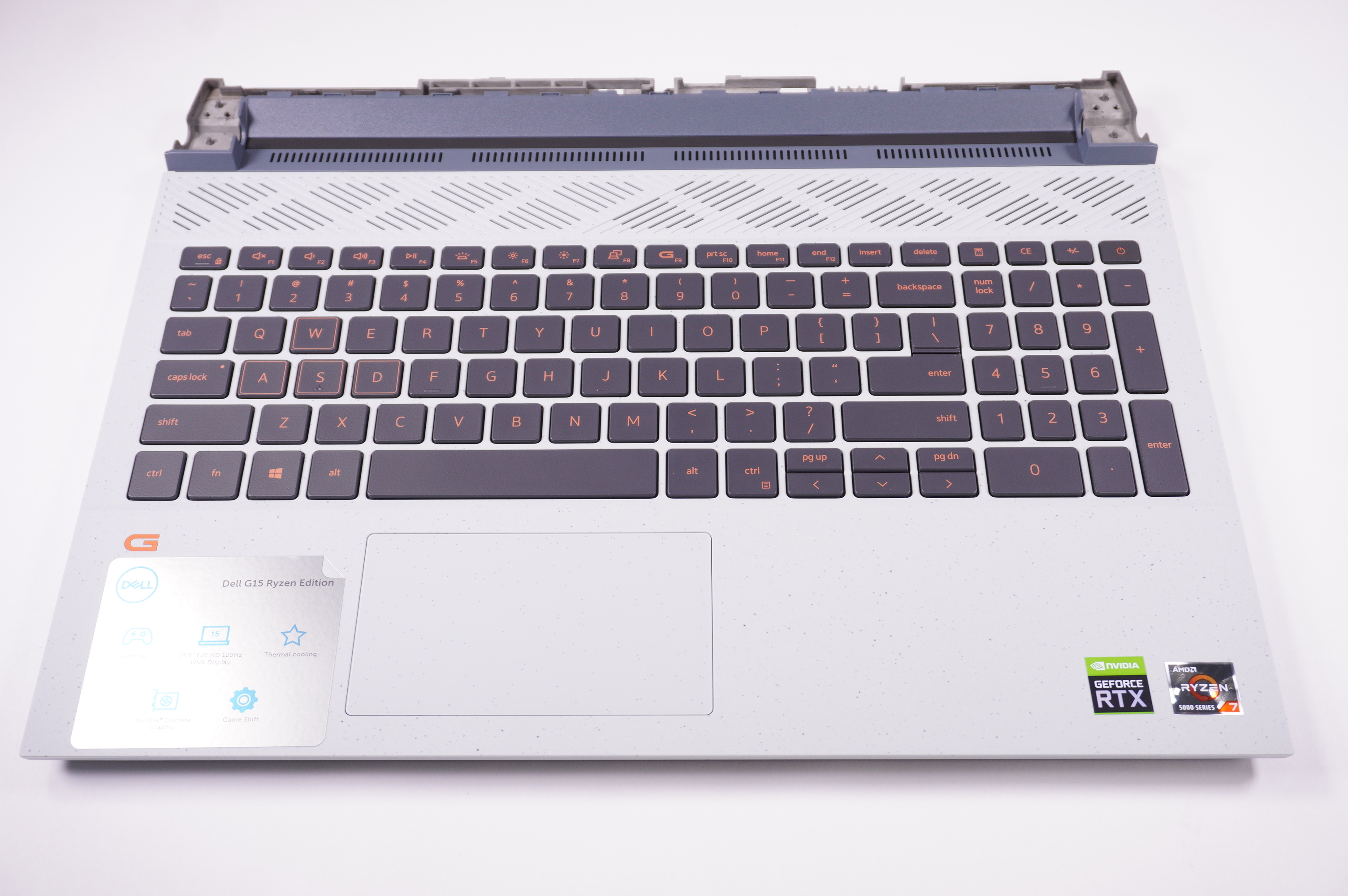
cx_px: 674
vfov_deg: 33.0
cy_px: 448
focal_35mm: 40
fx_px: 1515
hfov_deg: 48.0
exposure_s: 1/250
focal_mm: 27
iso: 320
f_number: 5.6
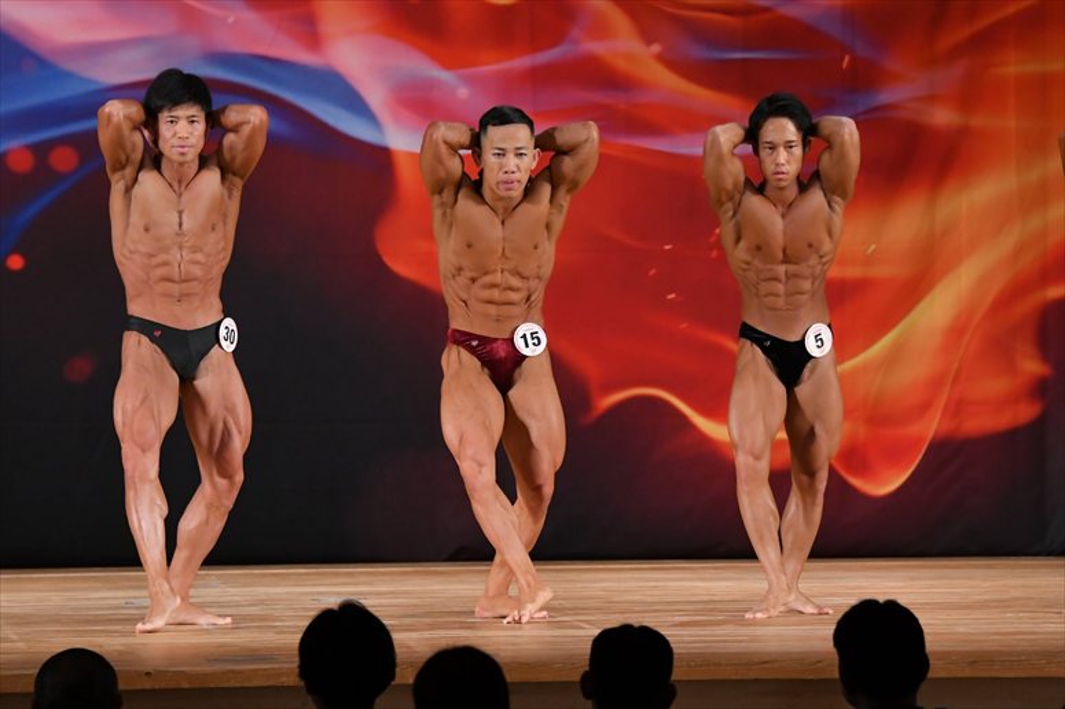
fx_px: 6653
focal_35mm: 225
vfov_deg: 6.1
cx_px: 532
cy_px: 354
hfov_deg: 9.2
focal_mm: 150
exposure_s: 1/400
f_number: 5.6
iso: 3200
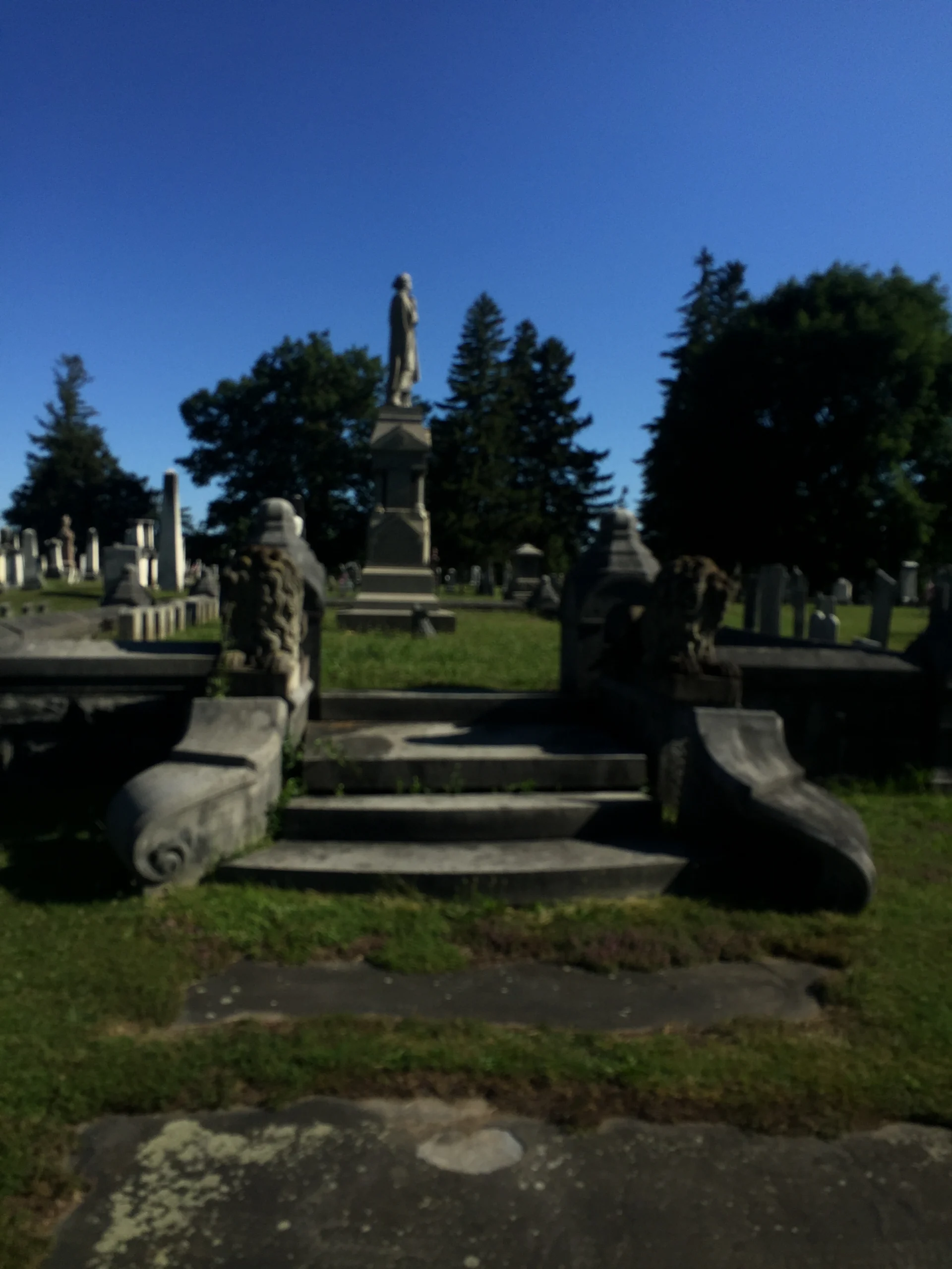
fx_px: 1063
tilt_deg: -3.9
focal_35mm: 29
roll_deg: -1.1
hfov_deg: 48.2
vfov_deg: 61.7
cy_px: 634
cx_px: 476
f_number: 2.2
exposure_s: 1/3597
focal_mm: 4.15
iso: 32
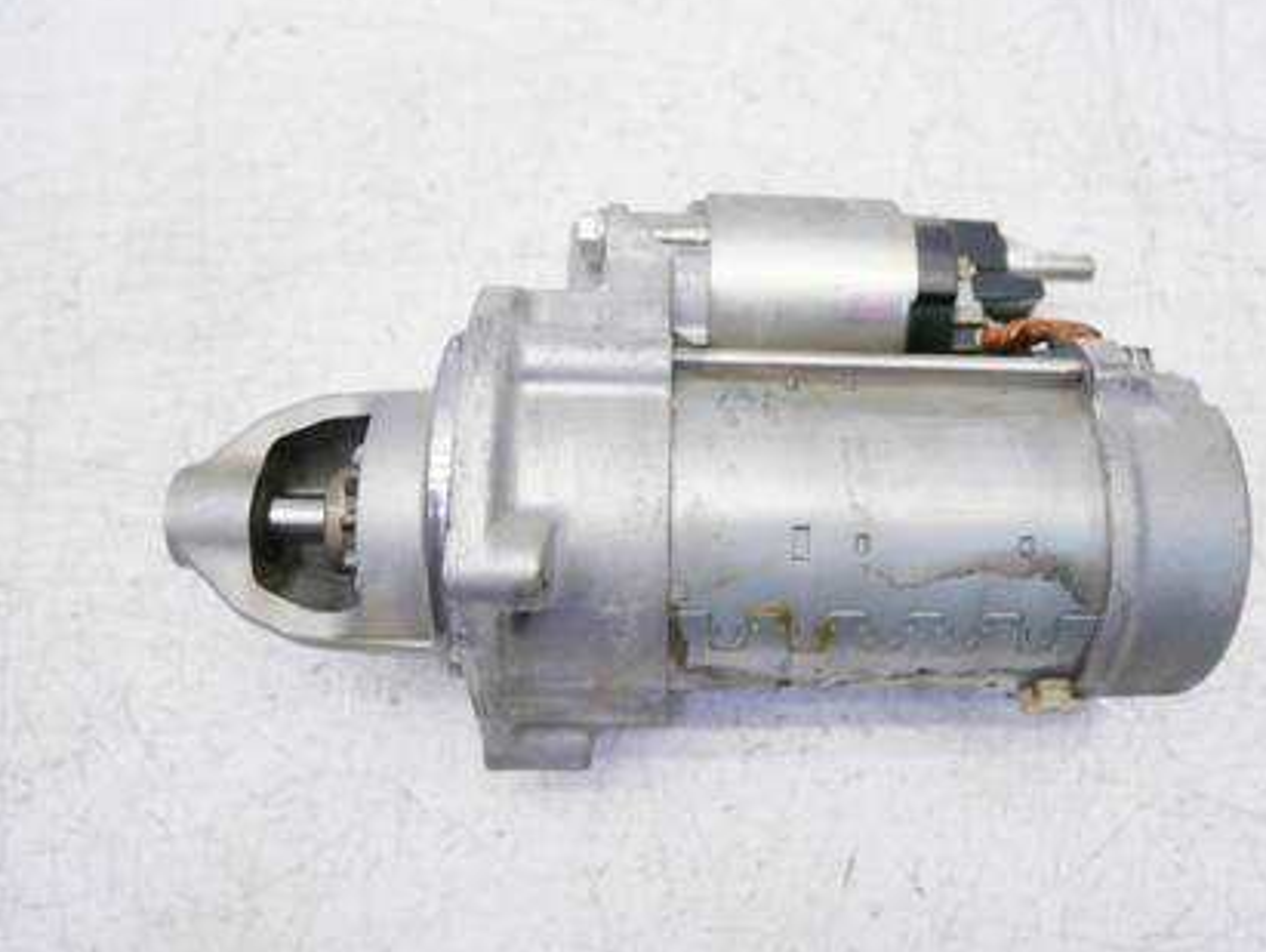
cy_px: 481
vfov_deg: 49.8
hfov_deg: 63.2
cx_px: 712
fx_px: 1025
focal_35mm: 28
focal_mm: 12
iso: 200
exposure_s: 1/80
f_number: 3.5
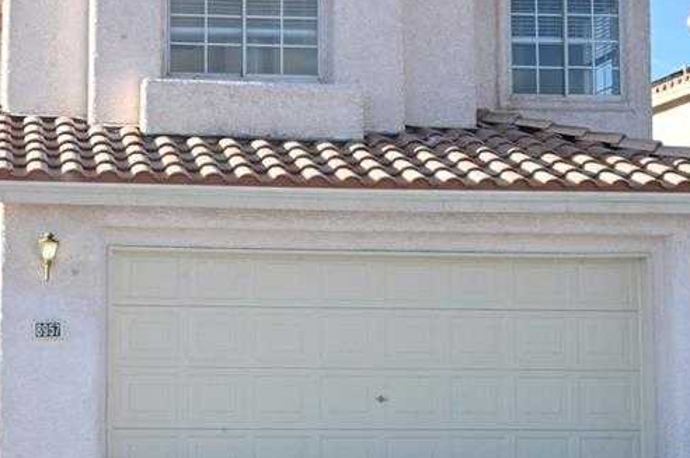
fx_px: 1436
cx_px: 149
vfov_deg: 18.1
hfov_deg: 26.6
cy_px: 202
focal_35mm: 75
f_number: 22
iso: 1000
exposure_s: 1/200
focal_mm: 24
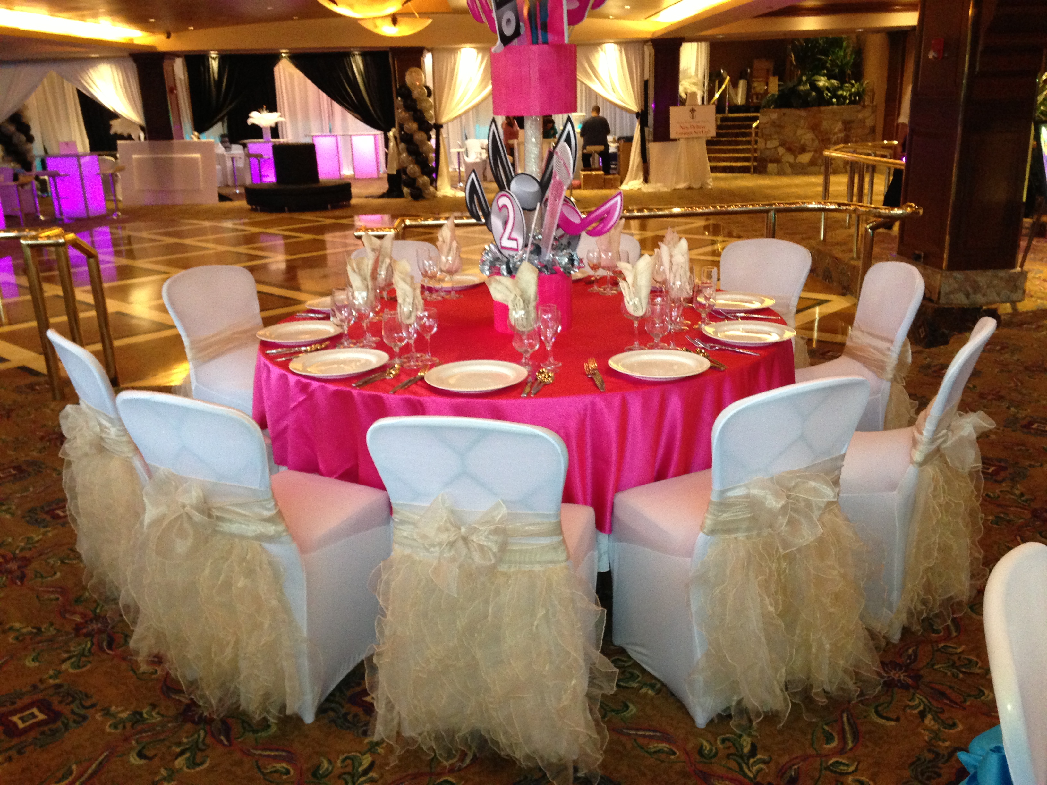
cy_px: 392
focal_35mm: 33
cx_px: 524
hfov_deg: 55.4
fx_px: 998
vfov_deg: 42.9
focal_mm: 4.13
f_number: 2.4
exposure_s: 1/20
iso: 320
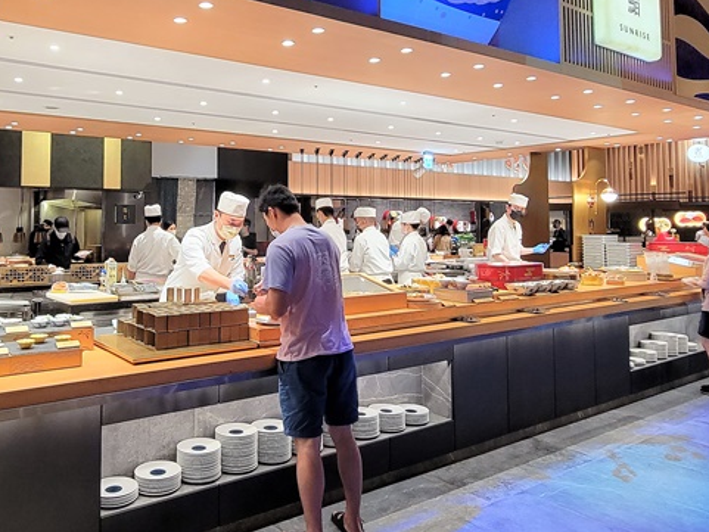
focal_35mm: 27
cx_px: 251
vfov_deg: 50.7
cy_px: 189
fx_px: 553
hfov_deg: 64.0
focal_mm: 2.2
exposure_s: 1/60
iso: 320
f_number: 2.2
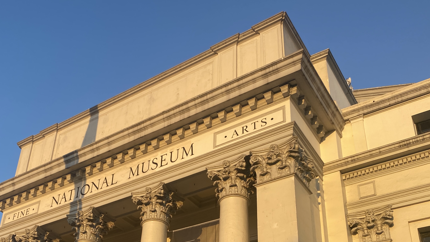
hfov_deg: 47.0
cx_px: 165
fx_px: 490
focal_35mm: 43
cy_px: 236
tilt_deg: +28.7
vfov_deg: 26.4
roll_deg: -2.7
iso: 32
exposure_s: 1/845
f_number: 1.8
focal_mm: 4.25
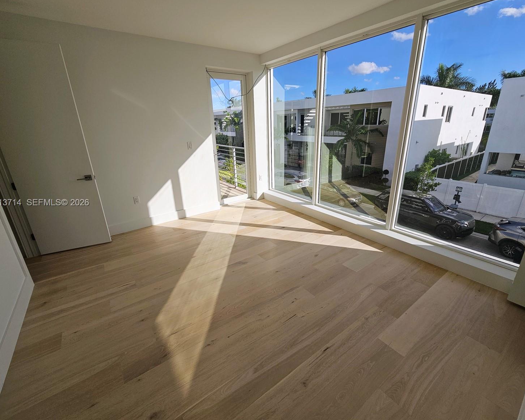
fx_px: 218
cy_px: 203
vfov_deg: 88.0
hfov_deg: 100.7
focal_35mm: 14
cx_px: 266
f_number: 2.2
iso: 50
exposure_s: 1/438
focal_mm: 2.2
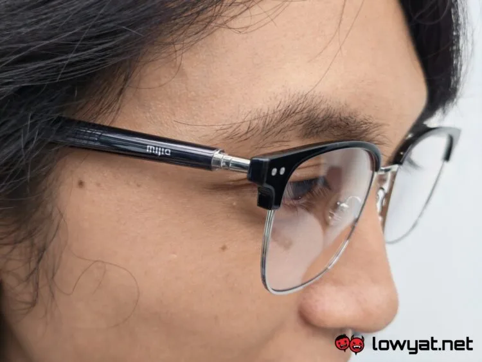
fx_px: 641
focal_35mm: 46
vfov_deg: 31.5
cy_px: 181
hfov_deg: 41.2
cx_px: 241
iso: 125
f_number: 1.6
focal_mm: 5.4
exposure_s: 1/50
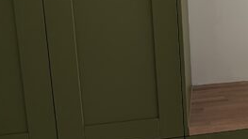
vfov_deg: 22.7
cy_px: 2
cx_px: 296
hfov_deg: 33.3
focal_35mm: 51
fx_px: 335
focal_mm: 2.02
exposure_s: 1/50.3
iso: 31
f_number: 1.7
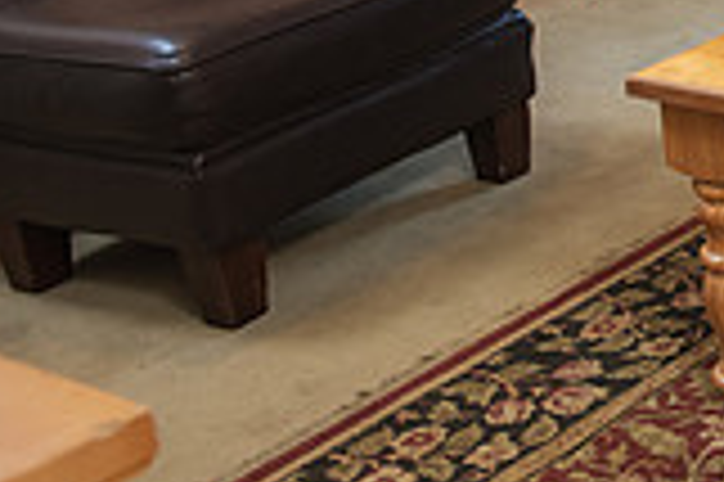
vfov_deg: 12.8
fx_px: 2029
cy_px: -236
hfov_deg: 17.0
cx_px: 1259
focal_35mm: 101
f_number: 4.5
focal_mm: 28
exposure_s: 1/80
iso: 1000
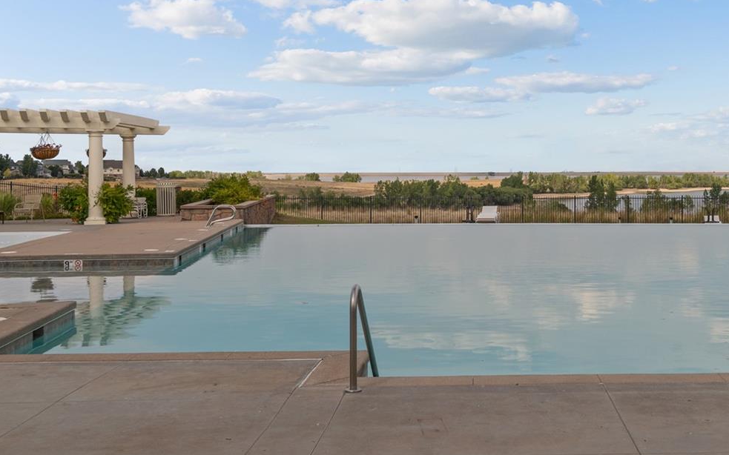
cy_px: 167
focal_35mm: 58
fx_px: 1152
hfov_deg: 34.4
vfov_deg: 22.3
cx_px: 544
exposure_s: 1/1600
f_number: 8
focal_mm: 35
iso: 400
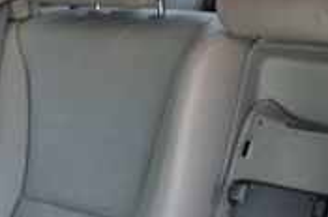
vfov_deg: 13.5
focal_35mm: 99
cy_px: 228
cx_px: 388
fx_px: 900
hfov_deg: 19.5
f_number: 7.1
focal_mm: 18
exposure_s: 1/40
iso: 400
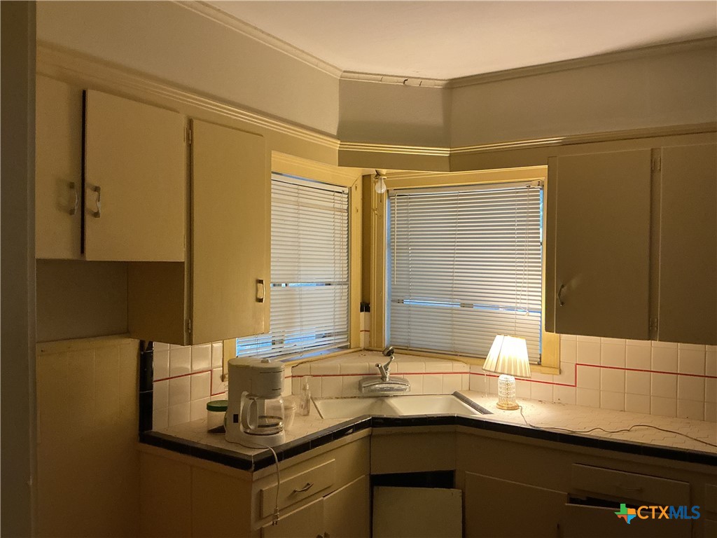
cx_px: 358
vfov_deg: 48.2
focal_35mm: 29
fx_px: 601
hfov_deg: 61.7
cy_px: 269
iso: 200
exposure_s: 1/60
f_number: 1.8
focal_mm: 3
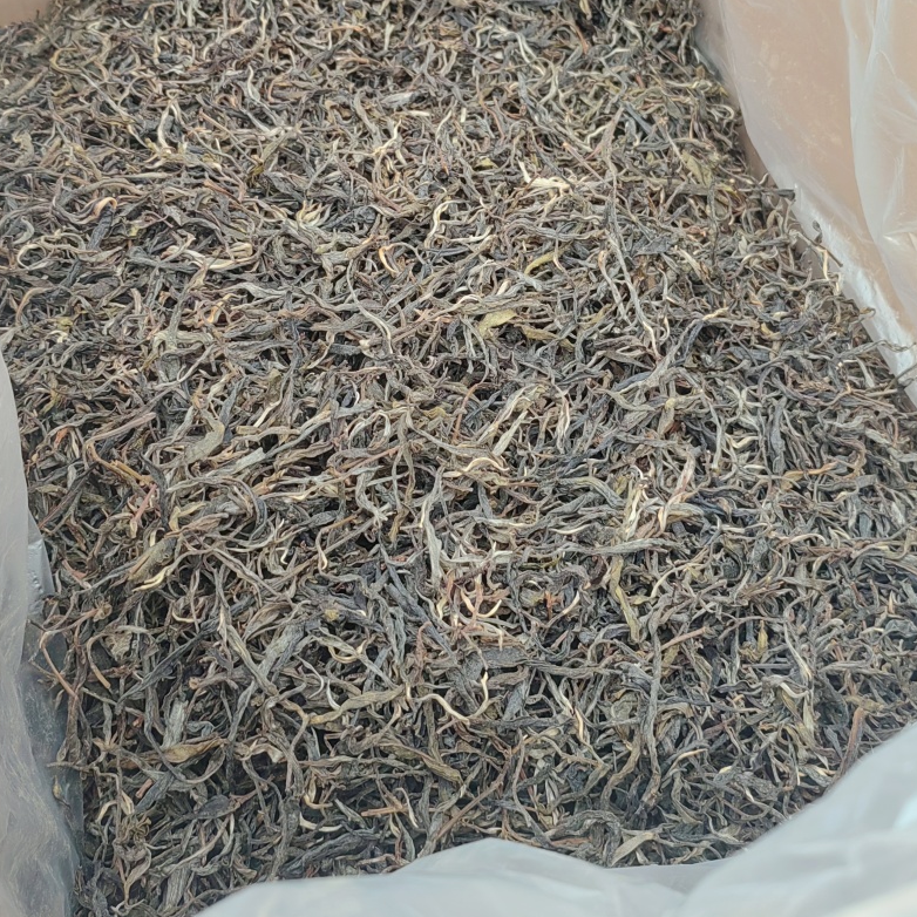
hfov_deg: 40.9
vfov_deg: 40.5
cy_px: 314
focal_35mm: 41
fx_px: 1229
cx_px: 461
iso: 160
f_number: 1.9
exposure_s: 1/50
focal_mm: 5.52
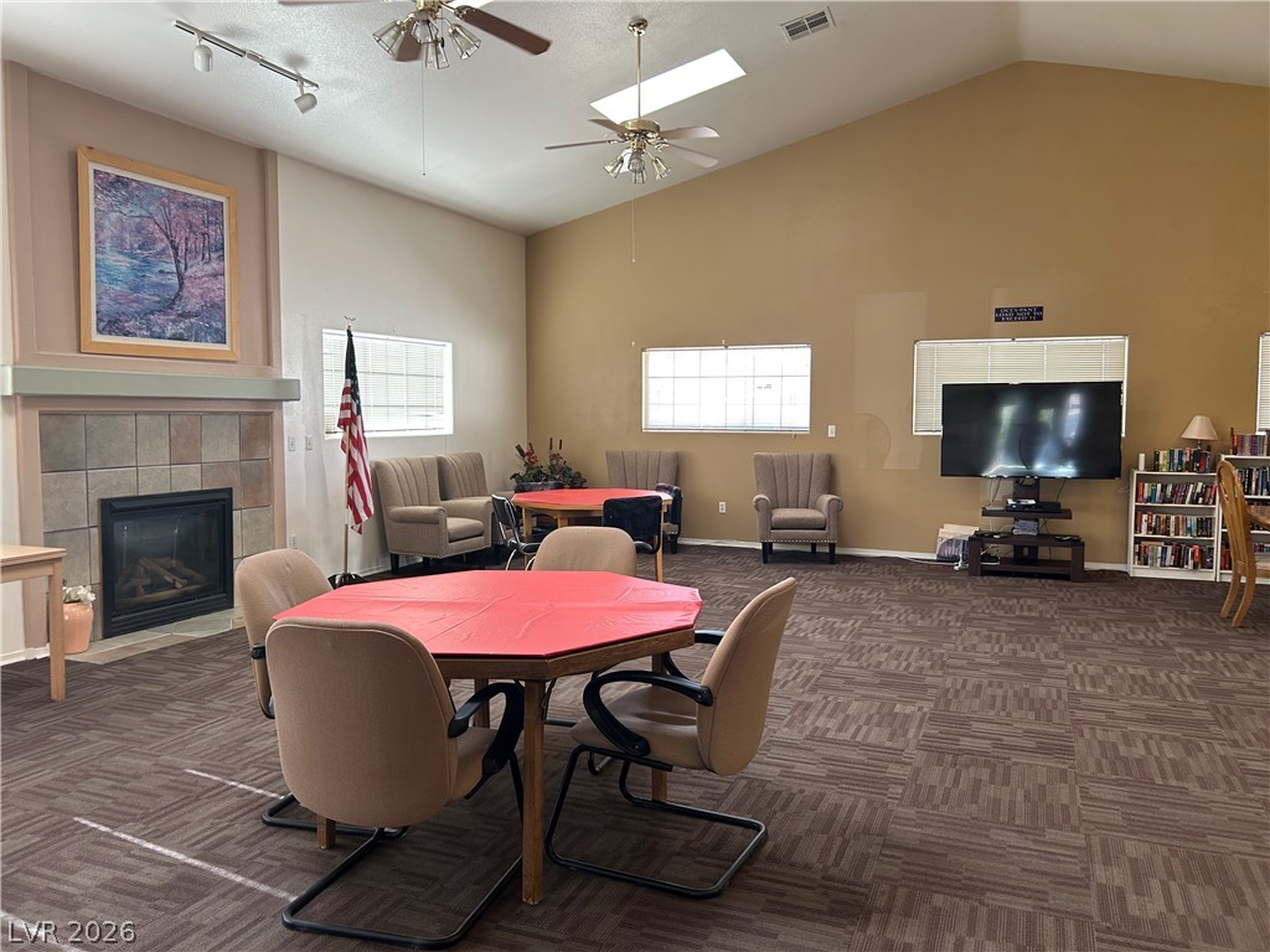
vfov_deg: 53.1
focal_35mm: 26
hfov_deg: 67.3
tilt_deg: -2.6
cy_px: 476
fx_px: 954
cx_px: 635
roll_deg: +0.6
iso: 100
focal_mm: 5.7
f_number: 1.5
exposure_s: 1/120
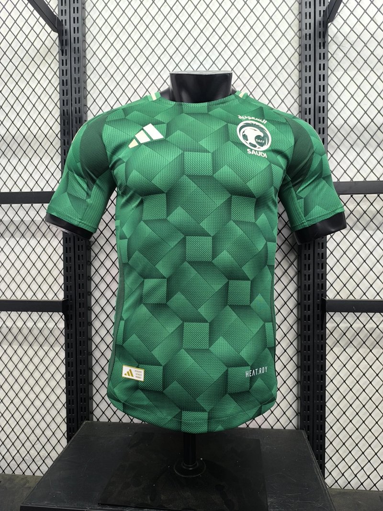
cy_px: 256
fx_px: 339
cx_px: 192
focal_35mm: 23
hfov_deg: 58.9
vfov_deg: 73.9
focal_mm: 6.14
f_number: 1.65
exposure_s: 1/50
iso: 640
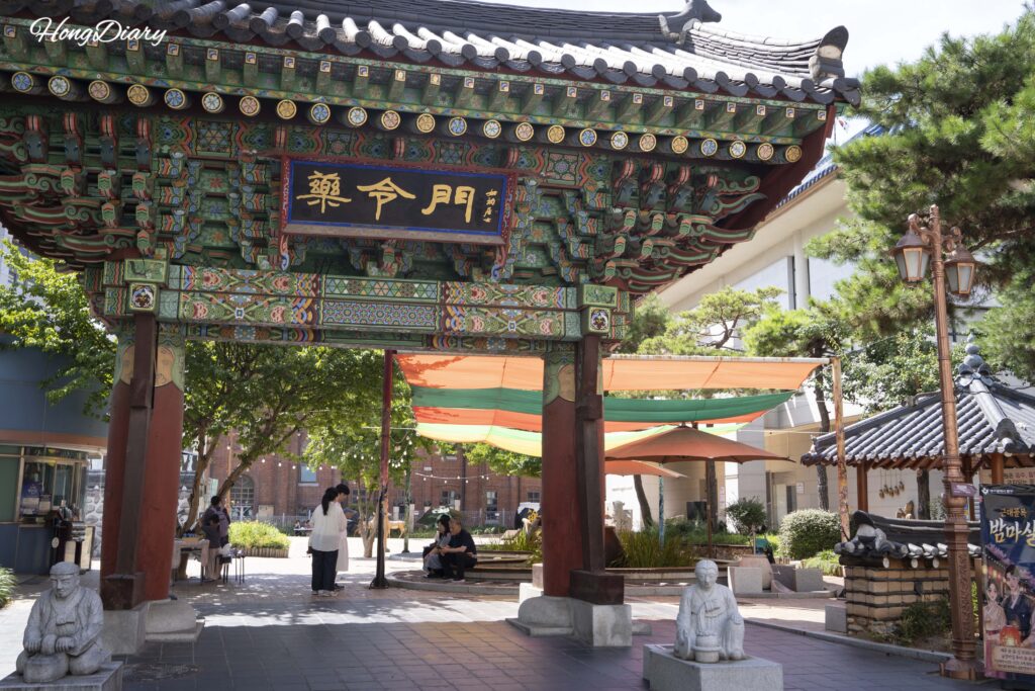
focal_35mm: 33
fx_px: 949
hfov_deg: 57.2
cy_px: 346
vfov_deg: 40.0
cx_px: 518
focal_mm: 33
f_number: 8
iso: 100
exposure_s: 1/100
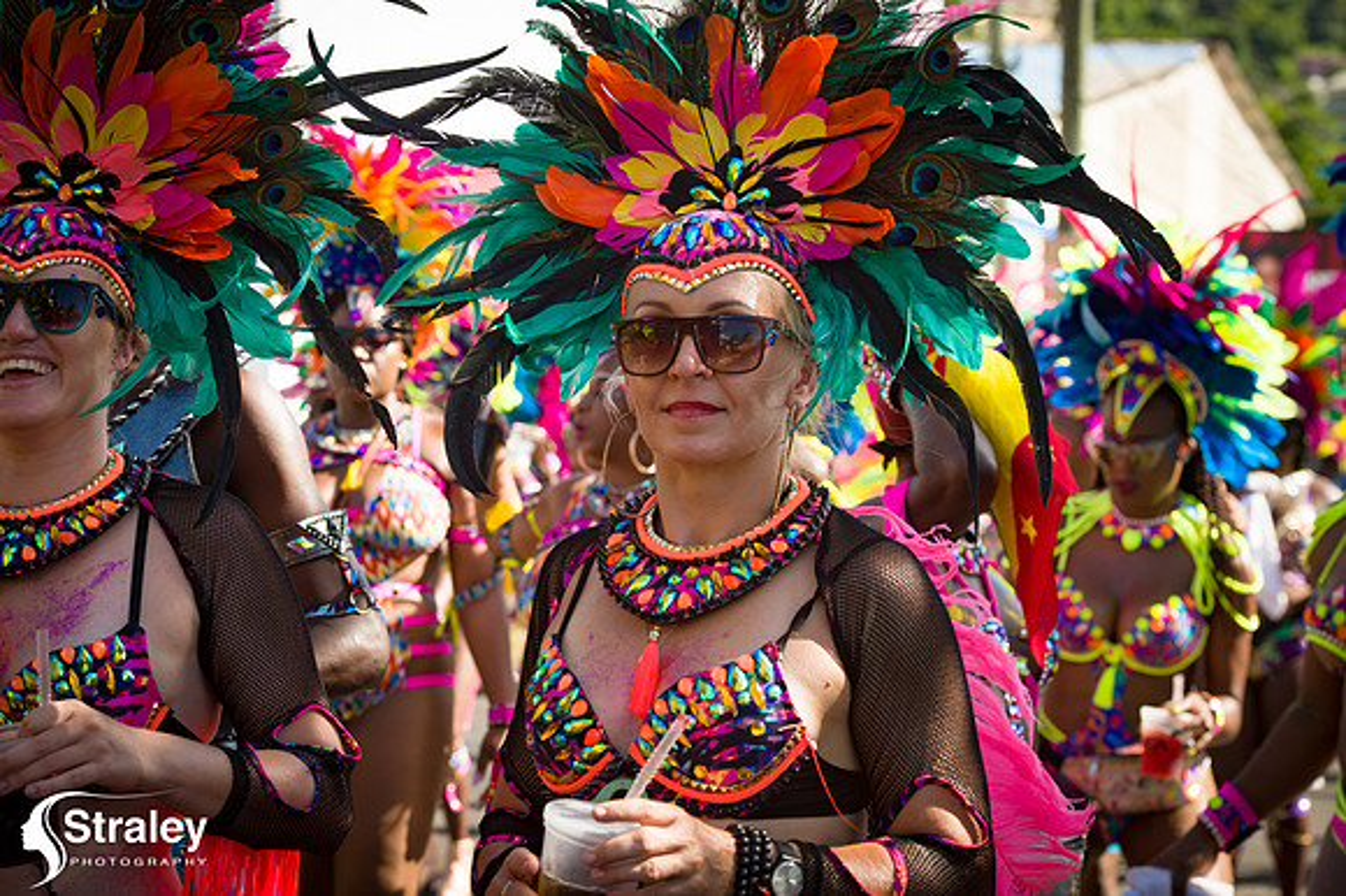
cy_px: 448
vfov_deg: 14.4
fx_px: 3550
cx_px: 673
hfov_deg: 21.5
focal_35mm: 95
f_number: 8
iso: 100
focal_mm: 95
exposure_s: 1/200
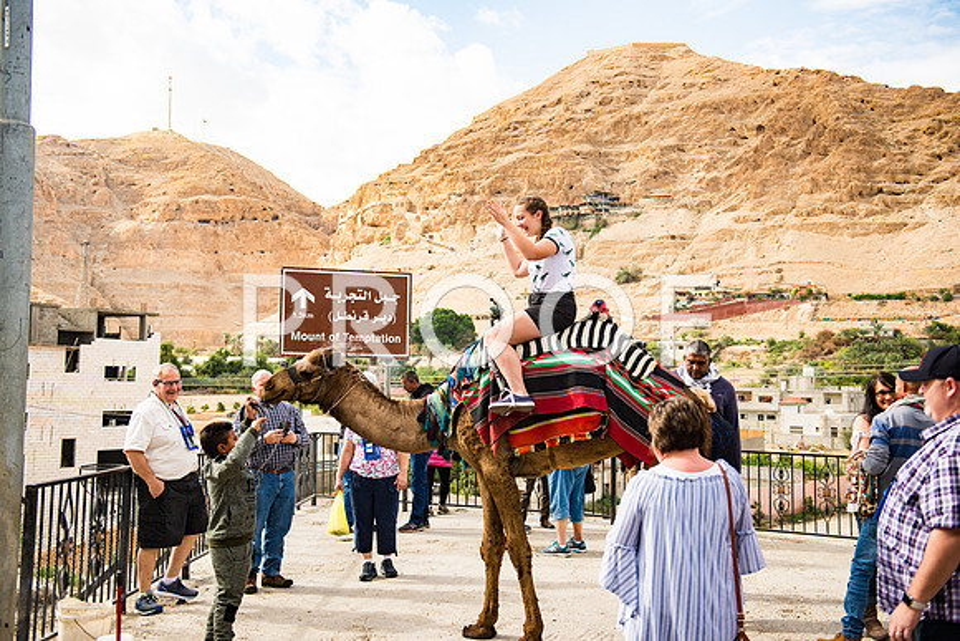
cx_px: 480
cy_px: 320
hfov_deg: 50.7
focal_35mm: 38
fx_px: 1014
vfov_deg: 35.1
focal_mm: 38
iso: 200
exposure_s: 1/2000
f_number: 2.8
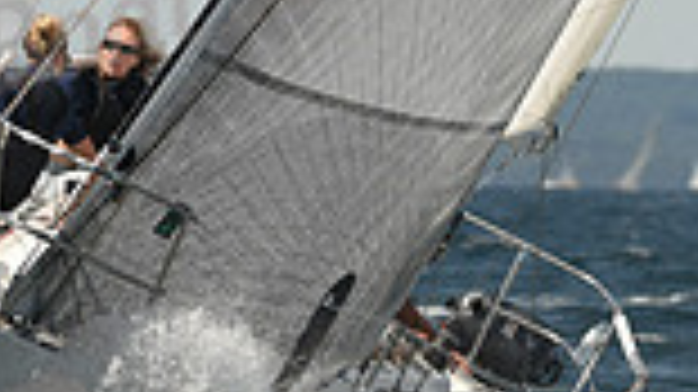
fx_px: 21828
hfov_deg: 1.8
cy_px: 642
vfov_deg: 1.0
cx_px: 563
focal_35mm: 1180
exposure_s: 1/1000
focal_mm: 300
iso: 250
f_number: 6.3
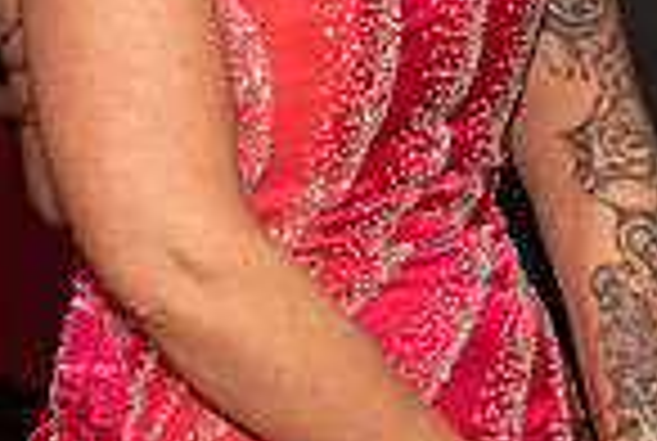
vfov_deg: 5.6
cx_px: 536
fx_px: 4499
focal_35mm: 246
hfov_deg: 8.3
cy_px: -232
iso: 800
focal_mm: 62
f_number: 4
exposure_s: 1/200
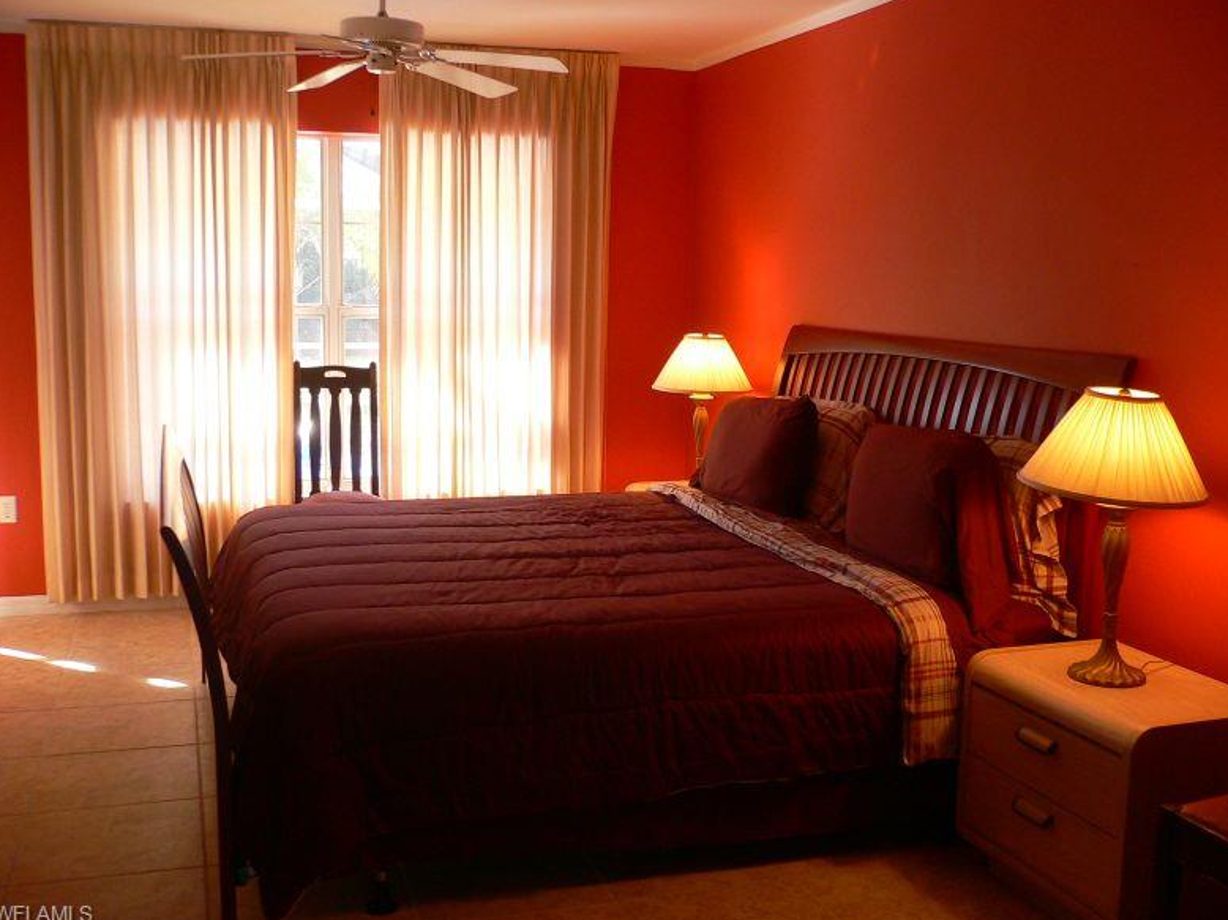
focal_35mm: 36
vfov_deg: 39.6
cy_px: 456
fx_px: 1277
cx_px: 608
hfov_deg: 51.4
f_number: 2.8
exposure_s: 1/20
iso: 100
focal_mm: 5.8
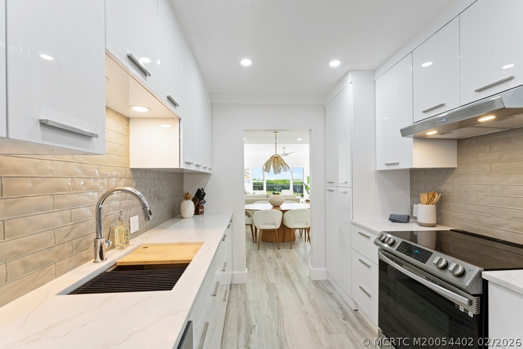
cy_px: 174
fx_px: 224
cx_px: 262
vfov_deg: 75.9
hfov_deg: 98.9
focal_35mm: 15
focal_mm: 15.4
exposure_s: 1/3
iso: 160
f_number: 9
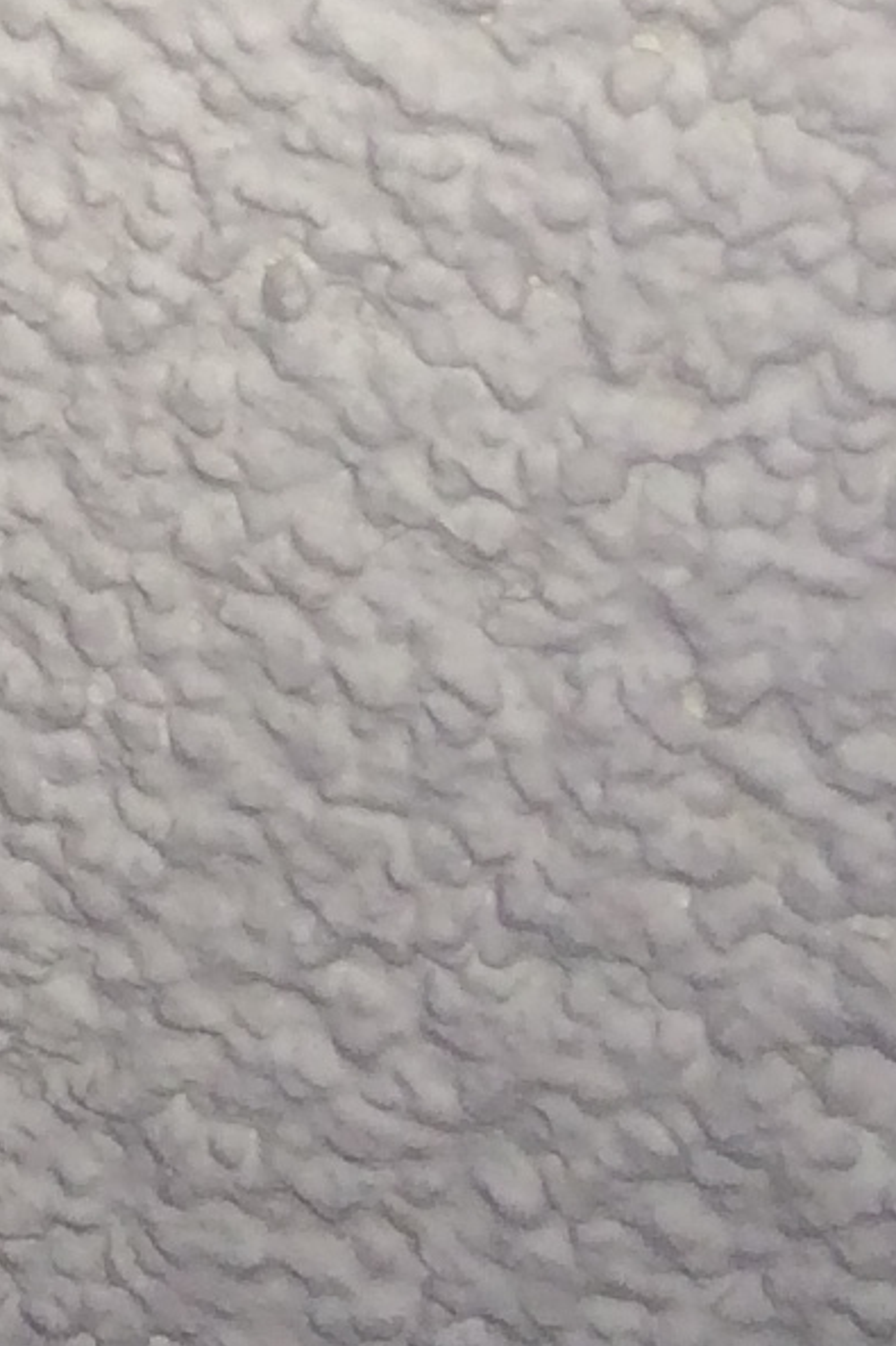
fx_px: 6200
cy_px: -1305
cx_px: -1928
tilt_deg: -23.4
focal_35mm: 166
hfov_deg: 7.2
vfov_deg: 11.3
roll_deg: +0.2
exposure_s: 1/249
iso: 32
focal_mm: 4.15
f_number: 2.2
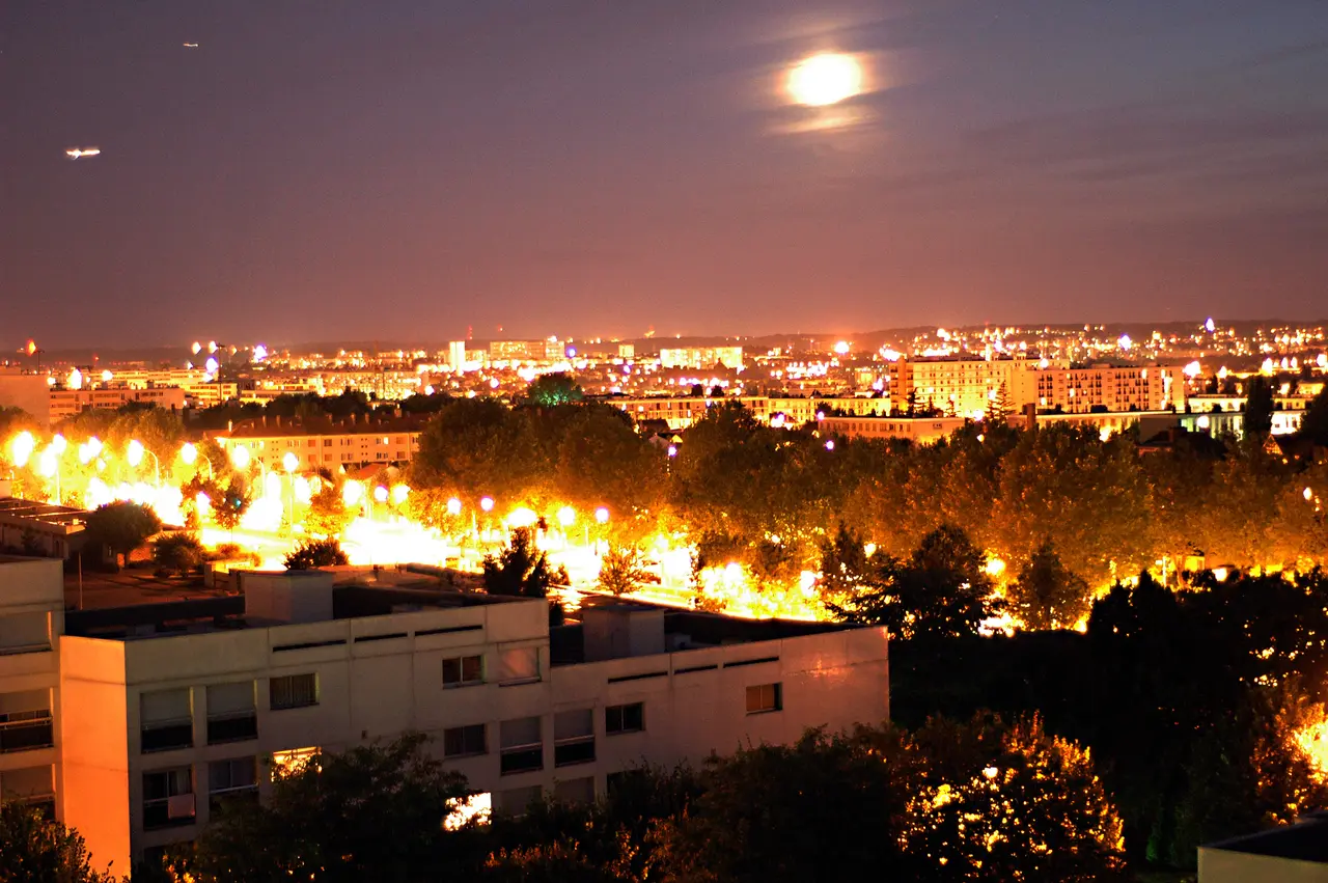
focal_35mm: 75
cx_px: 664
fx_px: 2764
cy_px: 442
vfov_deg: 18.1
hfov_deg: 27.0
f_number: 1.8
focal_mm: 50
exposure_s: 1
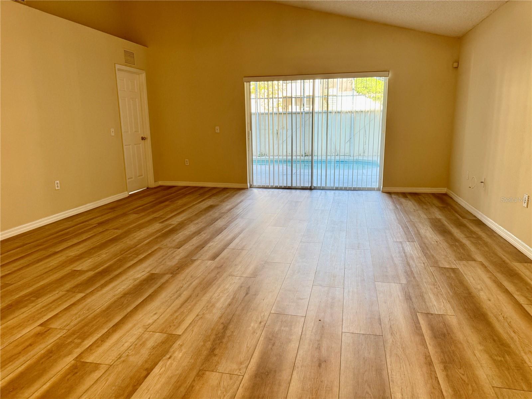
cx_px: 266
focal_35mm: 24
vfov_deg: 56.8
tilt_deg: -12.0
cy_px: 200
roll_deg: +0.9
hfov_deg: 71.6
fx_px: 369
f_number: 1.78
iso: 125
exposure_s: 1/120
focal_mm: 6.76
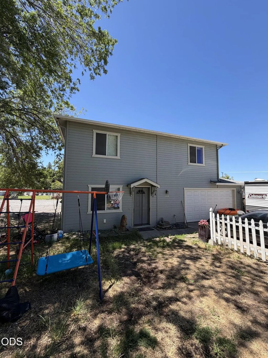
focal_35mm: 14
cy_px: 179
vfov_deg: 102.1
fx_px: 144
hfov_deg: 85.7
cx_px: 134
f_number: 2.2
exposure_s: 1/559
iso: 40
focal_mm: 2.22
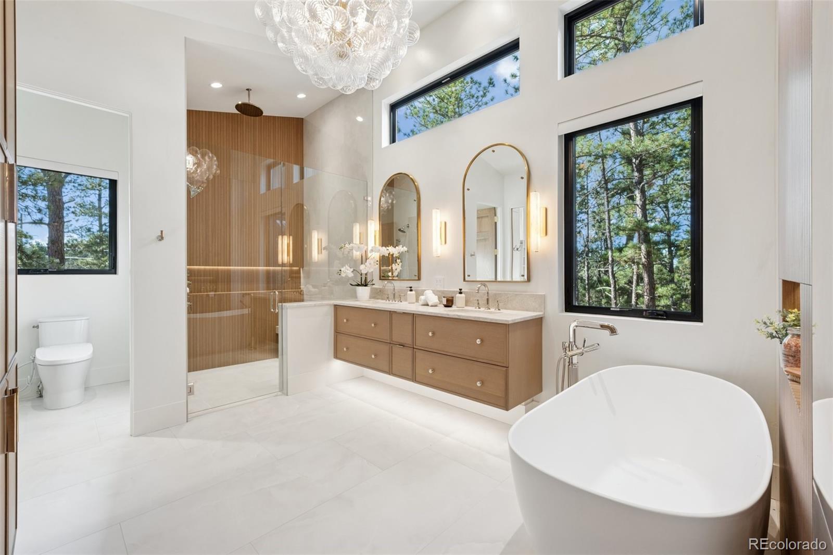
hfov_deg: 100.4
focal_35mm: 15
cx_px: 416
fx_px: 347
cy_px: 278
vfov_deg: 77.3
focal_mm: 15
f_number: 11
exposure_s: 1/4
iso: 100
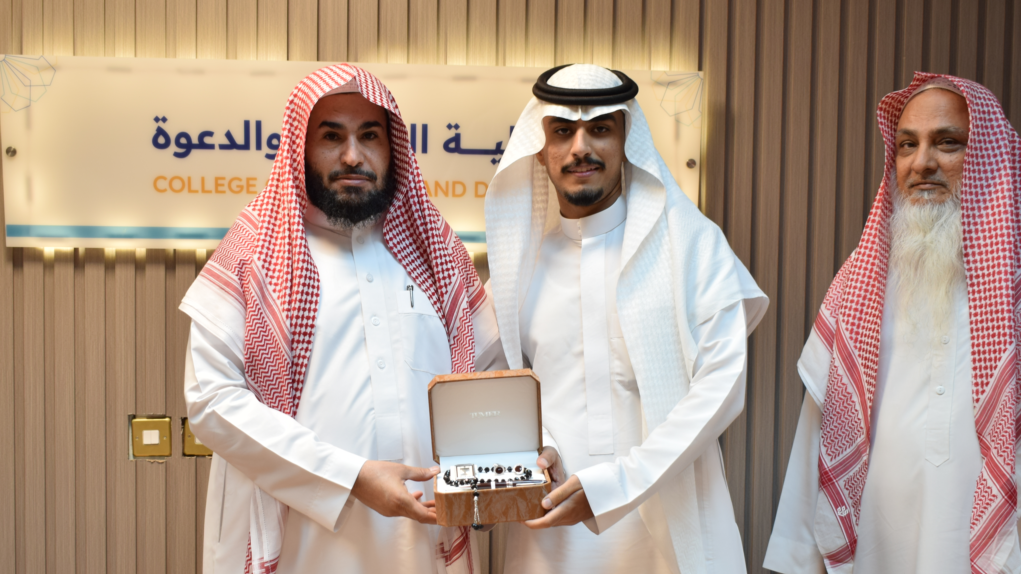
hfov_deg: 43.7
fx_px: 1272
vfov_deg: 25.3
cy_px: 399
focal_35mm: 47
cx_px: 487
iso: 160
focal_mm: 24
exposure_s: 1/40
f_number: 4
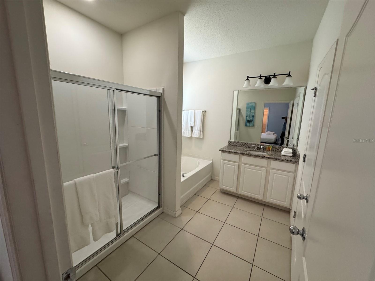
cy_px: 140
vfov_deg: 85.7
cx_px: 188
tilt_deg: -9.6
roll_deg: -2.5
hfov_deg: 102.1
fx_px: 152
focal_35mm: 14
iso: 320
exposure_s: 1/120
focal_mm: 2.22
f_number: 2.2
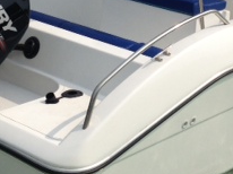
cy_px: -12
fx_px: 733
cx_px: 126
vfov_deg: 13.3
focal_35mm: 109
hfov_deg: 18.1
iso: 64
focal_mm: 4.28
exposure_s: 1/4255
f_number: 2.4
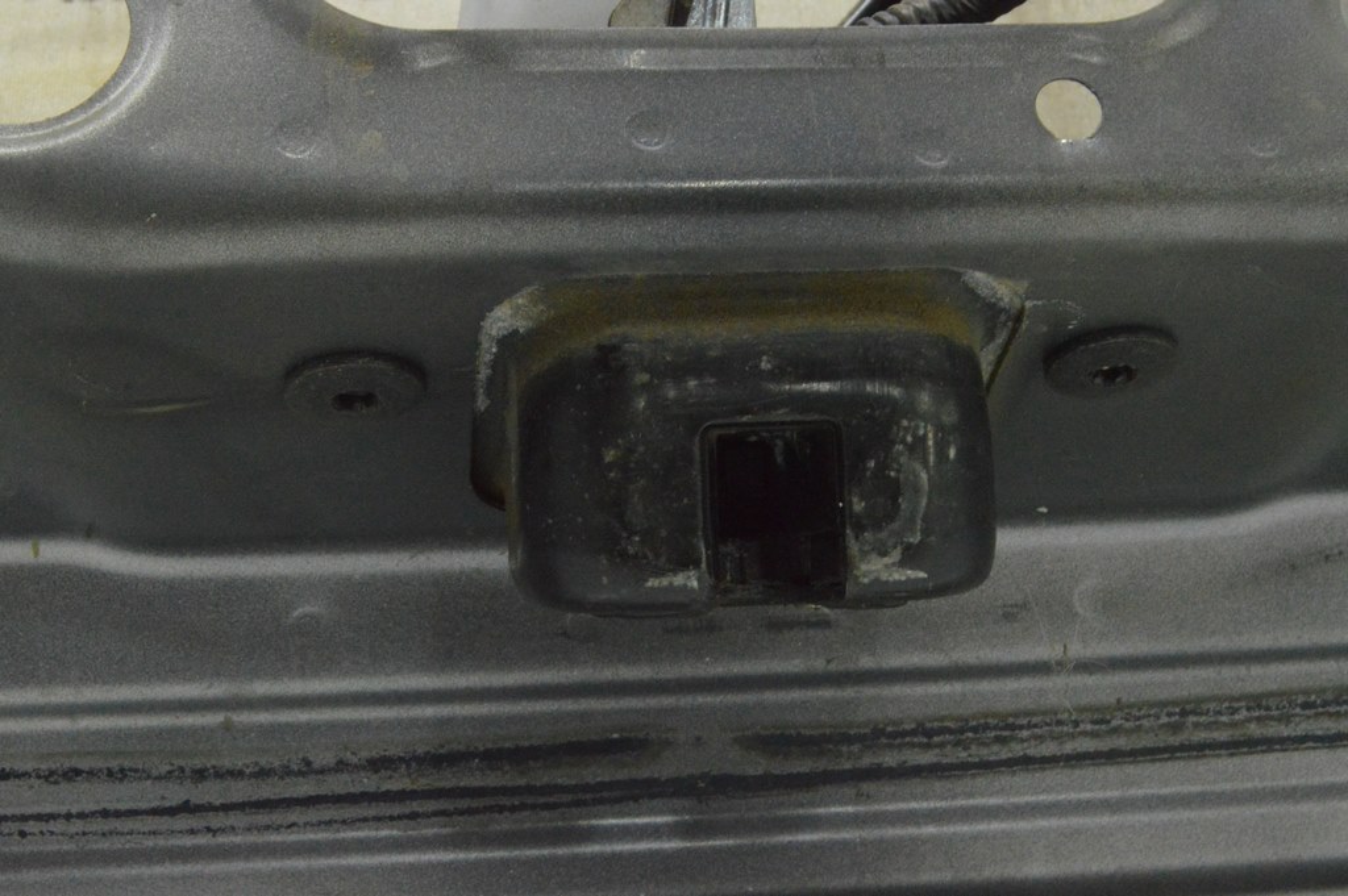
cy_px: 448
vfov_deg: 19.7
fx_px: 2582
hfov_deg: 29.3
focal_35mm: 69
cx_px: 674
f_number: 20
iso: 6400
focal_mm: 46
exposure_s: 1/15
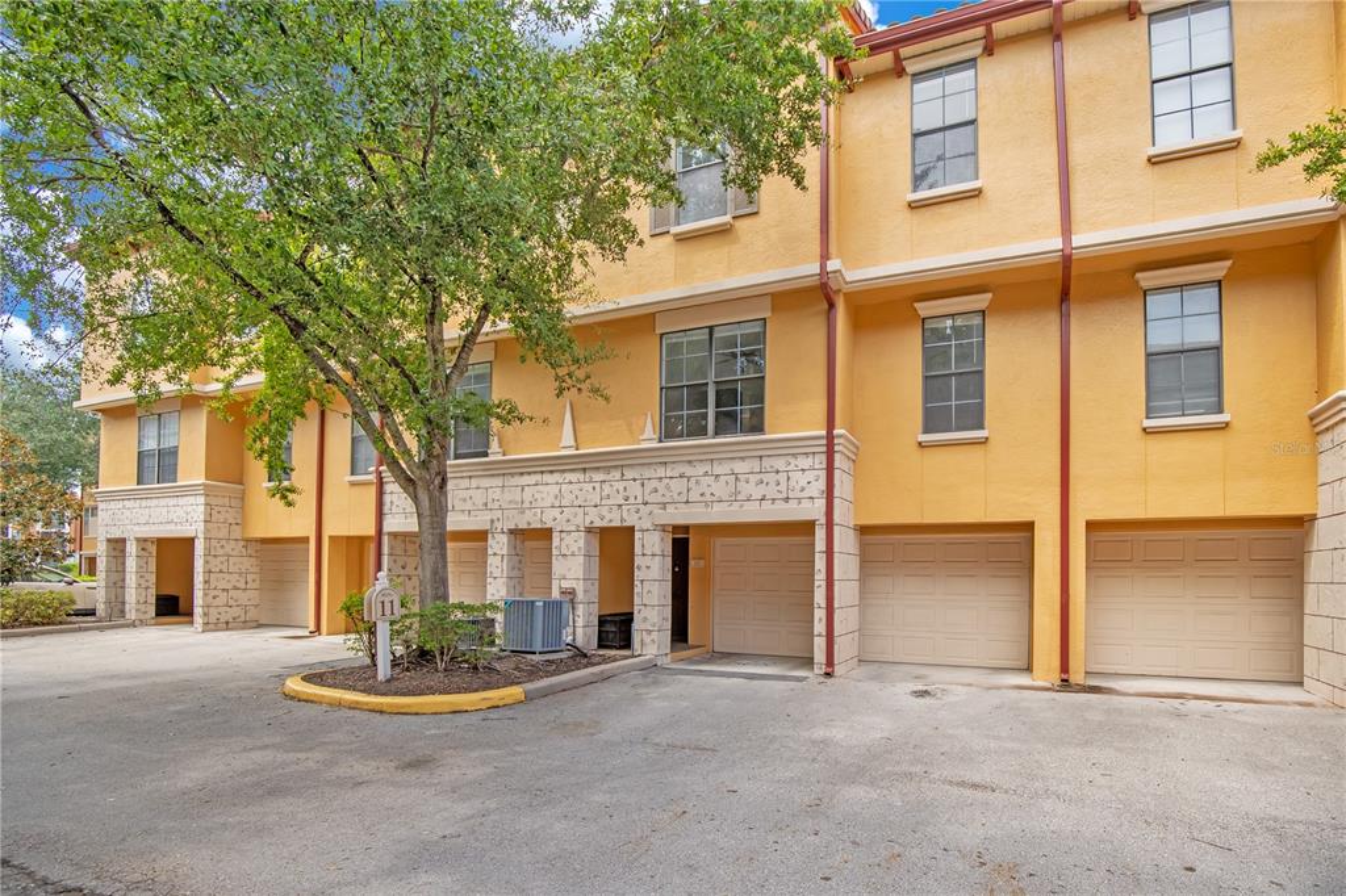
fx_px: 598
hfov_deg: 96.8
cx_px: 673
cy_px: 448
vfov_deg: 73.7
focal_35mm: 16
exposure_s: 1/1600
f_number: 4
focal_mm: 16
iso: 800
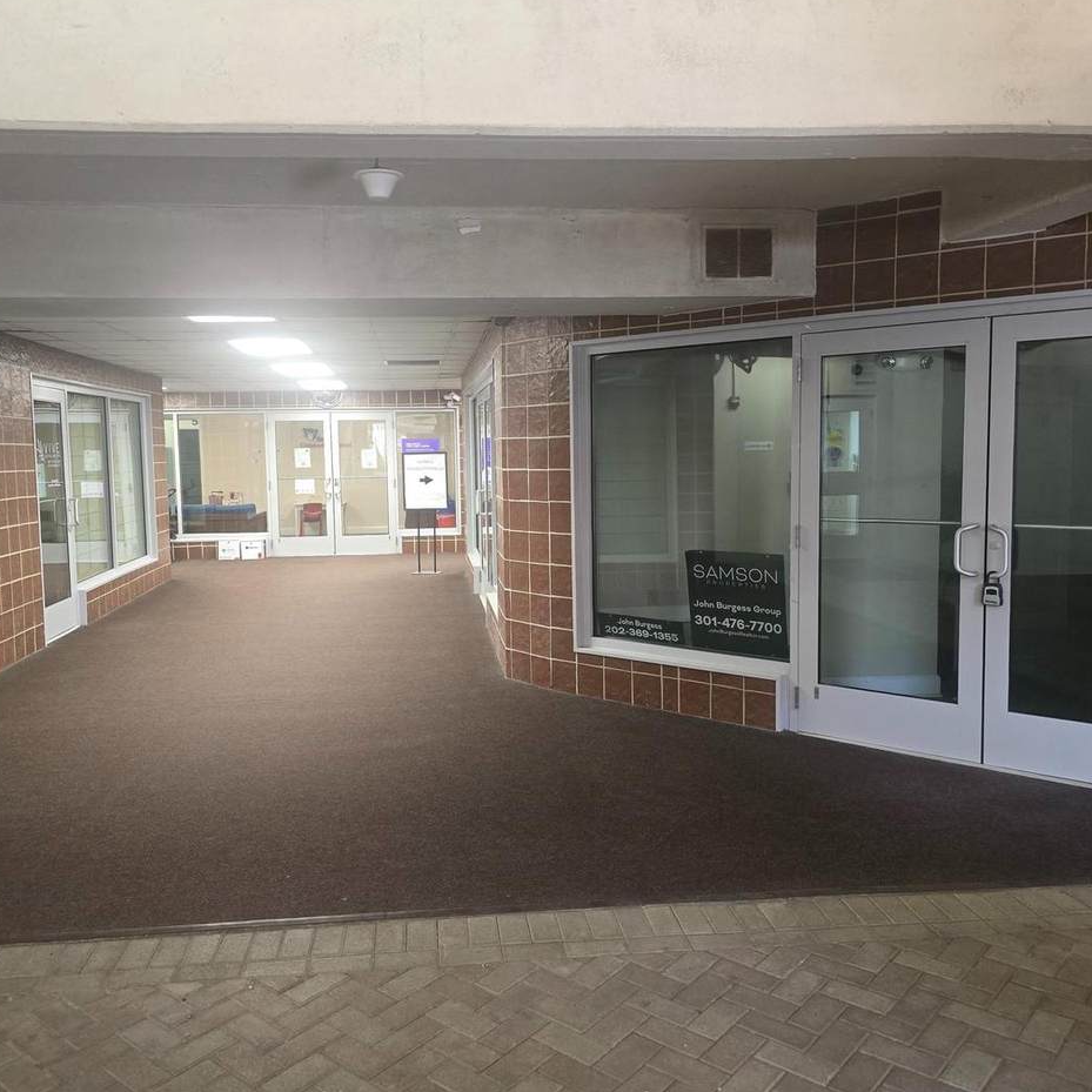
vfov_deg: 57.3
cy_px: 549
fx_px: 999
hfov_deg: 57.3
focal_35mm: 28
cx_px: 510
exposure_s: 1/120
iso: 1000
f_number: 1.7
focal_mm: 6.3
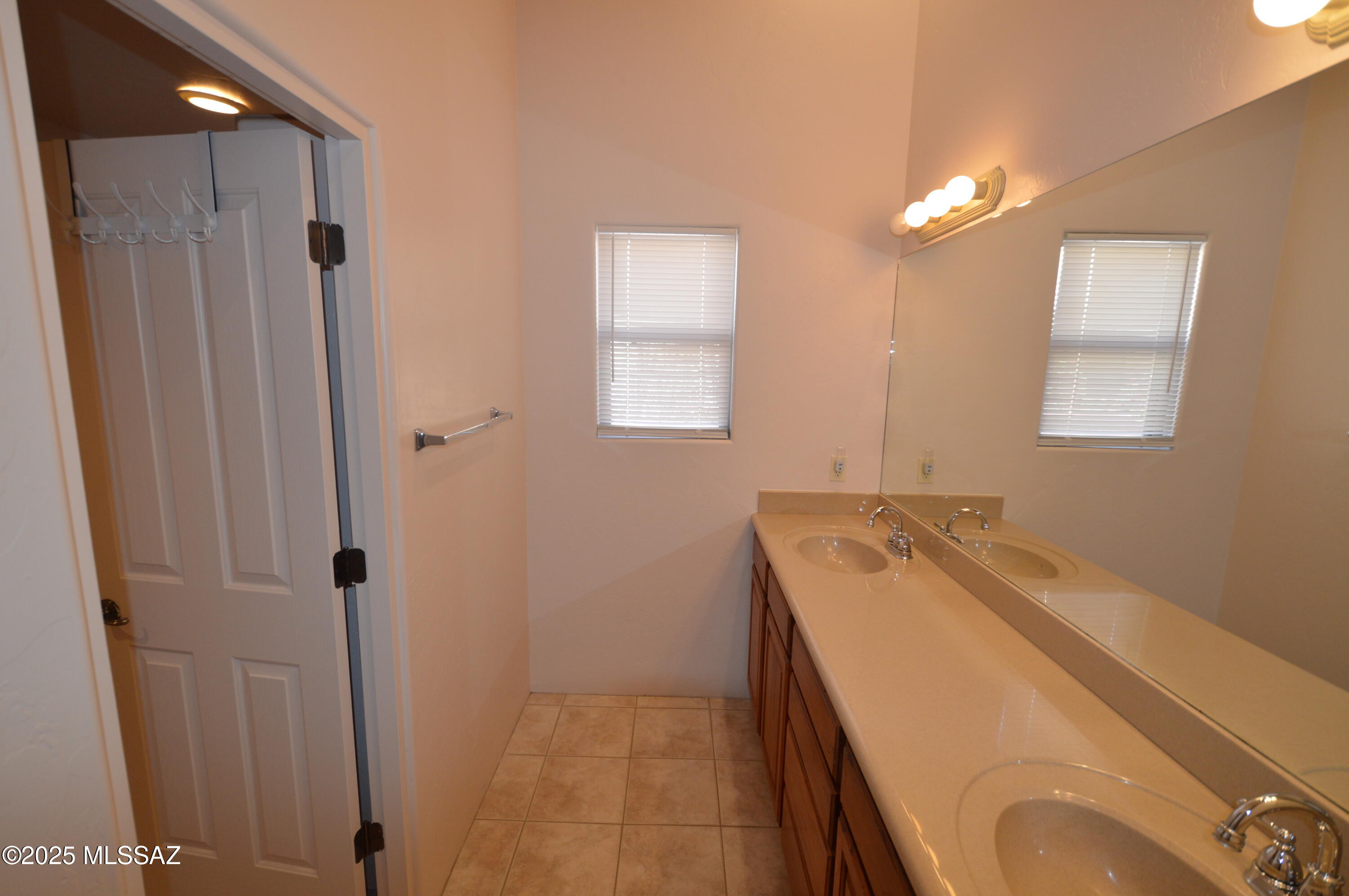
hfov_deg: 100.4
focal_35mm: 15
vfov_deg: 77.2
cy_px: 448
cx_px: 674
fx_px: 562
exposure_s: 1/80
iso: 400
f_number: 4
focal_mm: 10
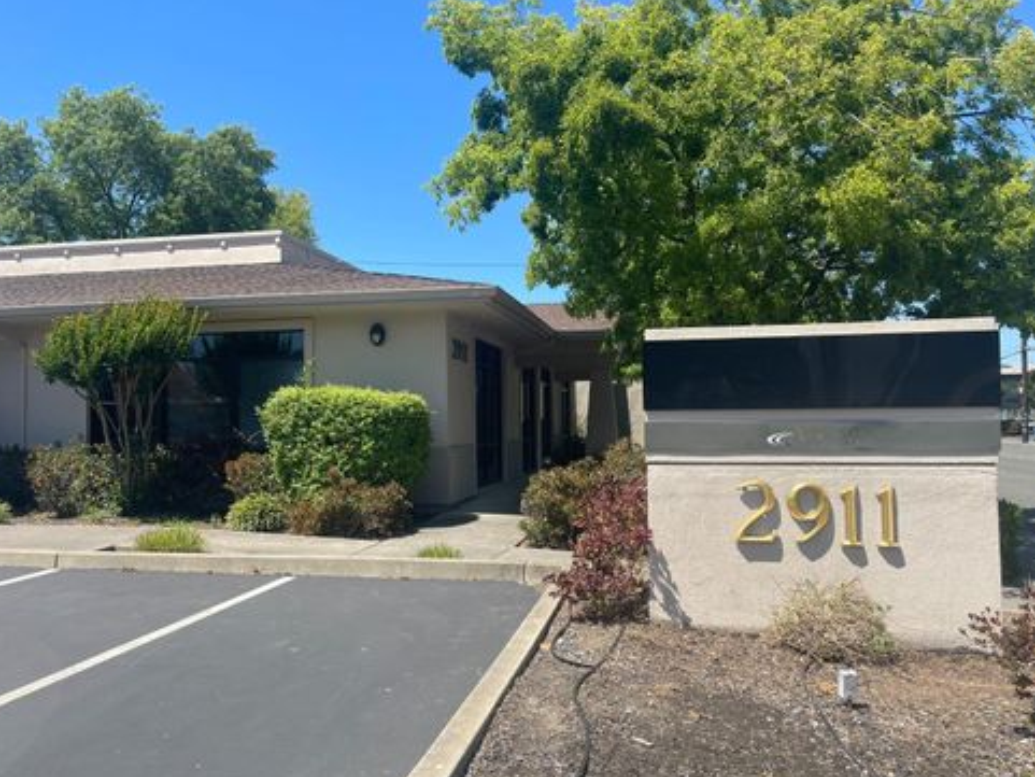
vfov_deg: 51.4
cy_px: 399
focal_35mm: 27
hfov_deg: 65.3
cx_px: 504
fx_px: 807
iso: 32
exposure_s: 1/2257
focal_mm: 4.2
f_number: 1.6
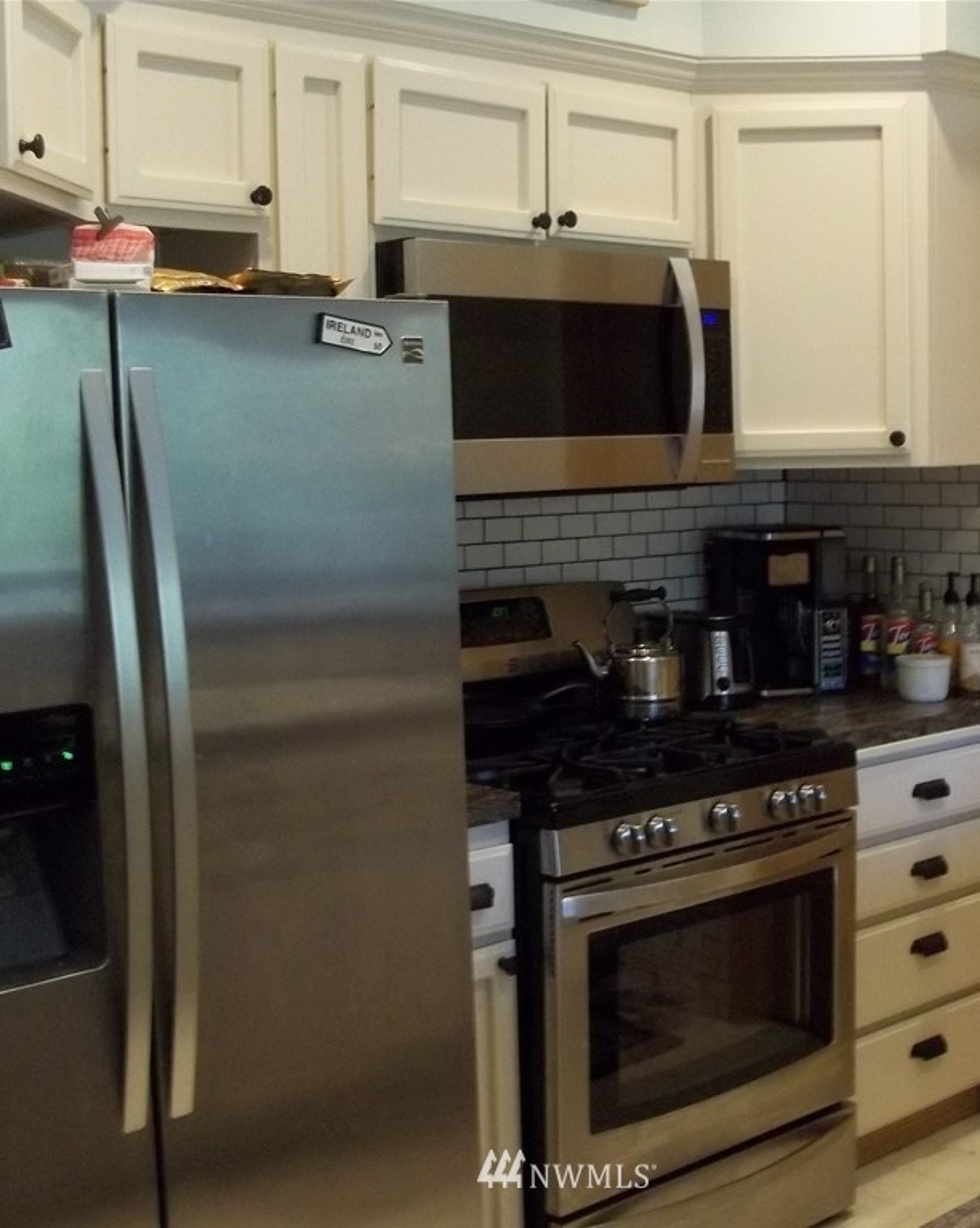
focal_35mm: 47
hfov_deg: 32.0
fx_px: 1705
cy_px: 614
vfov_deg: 39.6
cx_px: 567
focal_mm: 6.5
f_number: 3.1
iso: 320
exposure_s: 1/30
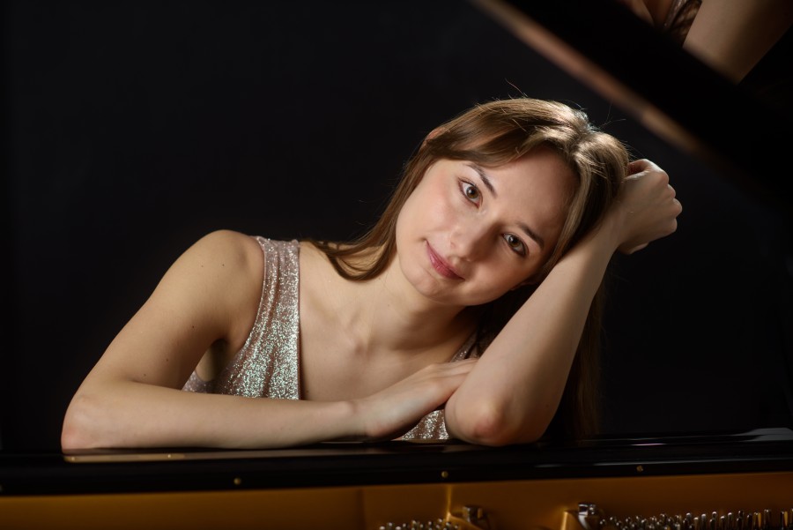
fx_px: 1873
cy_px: 265
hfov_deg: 23.9
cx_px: 396
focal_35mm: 85
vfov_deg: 16.1
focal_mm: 85
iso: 64
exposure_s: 1/250
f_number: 2.8
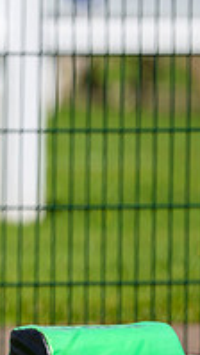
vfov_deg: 1.5
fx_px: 13853
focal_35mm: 1470
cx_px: -275
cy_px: 301
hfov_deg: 0.8
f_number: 3.2
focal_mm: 400
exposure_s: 1/6400
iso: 250
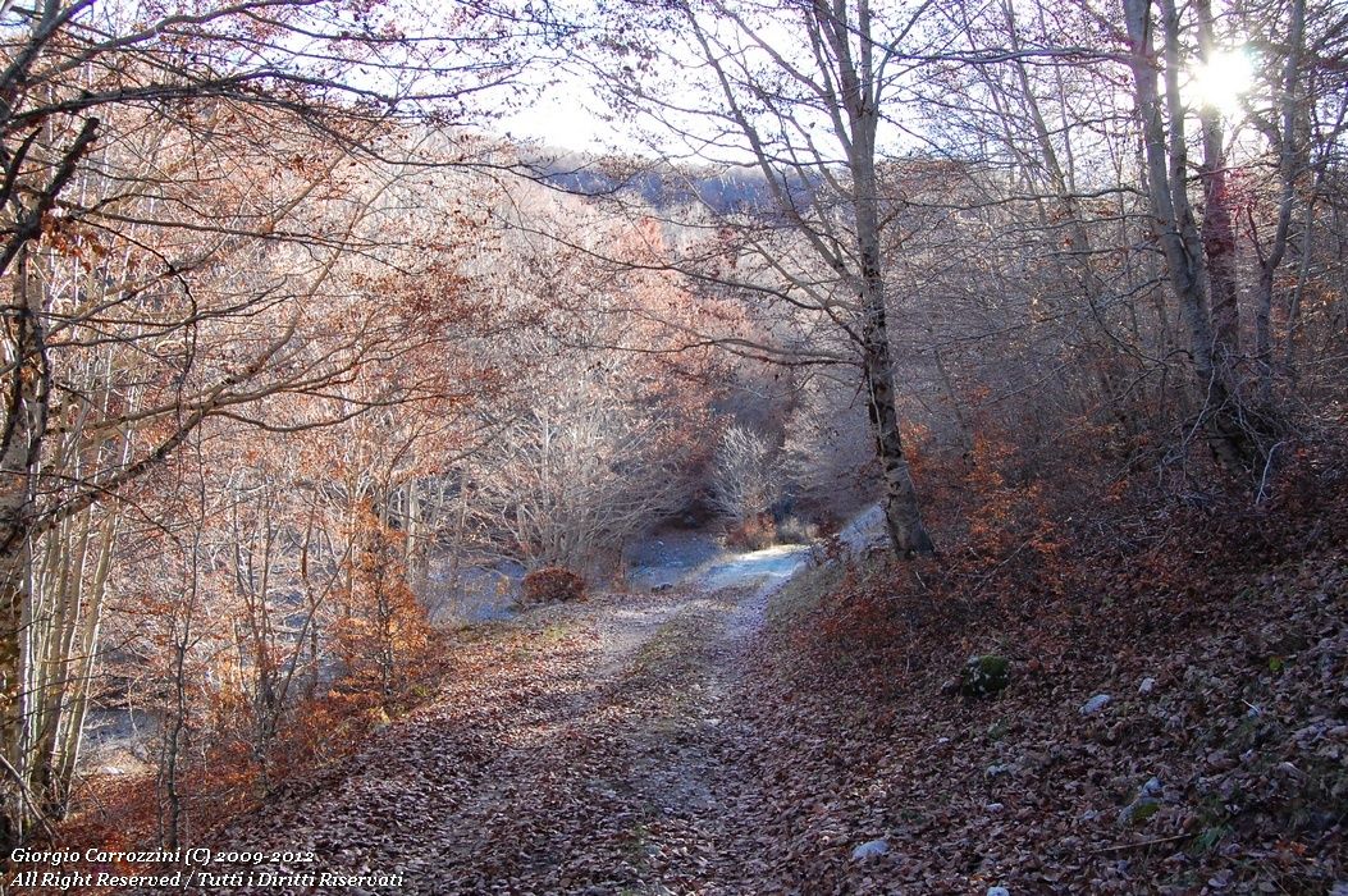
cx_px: 674
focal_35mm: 34
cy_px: 448
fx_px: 1291
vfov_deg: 38.3
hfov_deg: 55.2
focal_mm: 23
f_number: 9
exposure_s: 1/250
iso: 1600
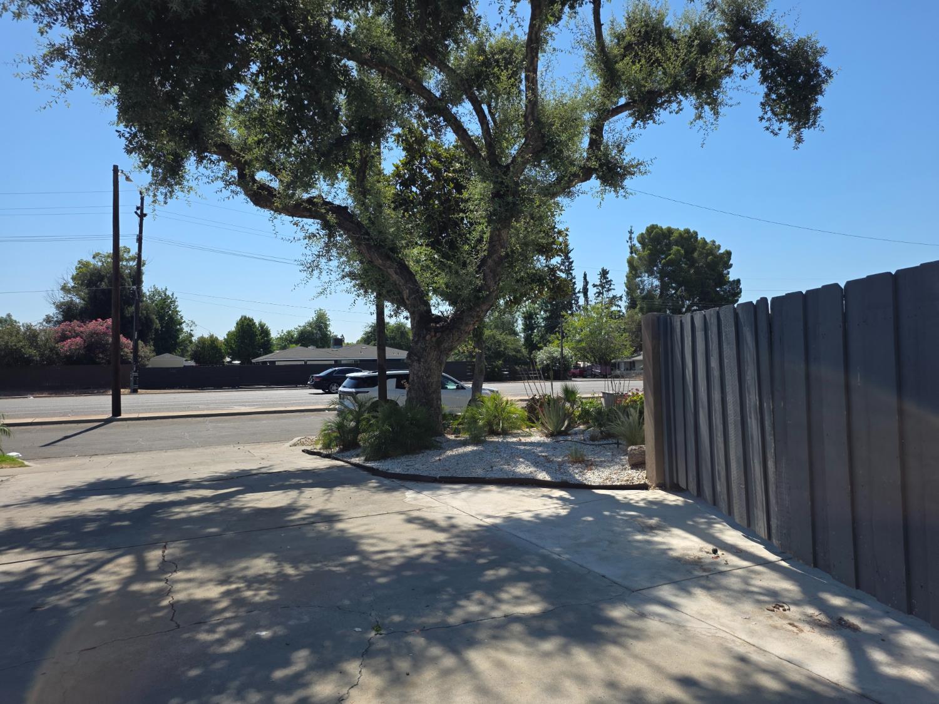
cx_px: 470
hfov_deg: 73.9
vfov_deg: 58.9
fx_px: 624
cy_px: 352
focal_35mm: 23
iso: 80
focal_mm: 6.25
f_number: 1.7
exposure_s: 1/5608
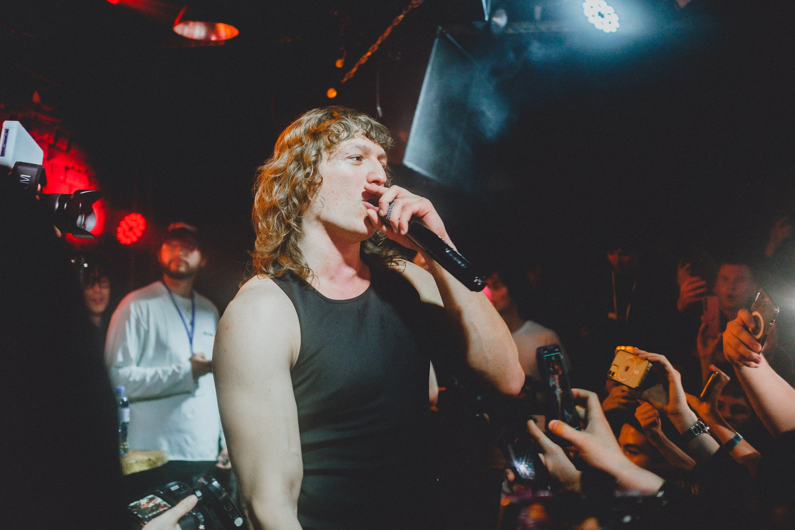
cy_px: 235
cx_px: 384
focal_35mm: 42
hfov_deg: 46.1
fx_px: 934
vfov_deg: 31.7
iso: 1000
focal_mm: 25
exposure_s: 1/160
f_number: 1.7
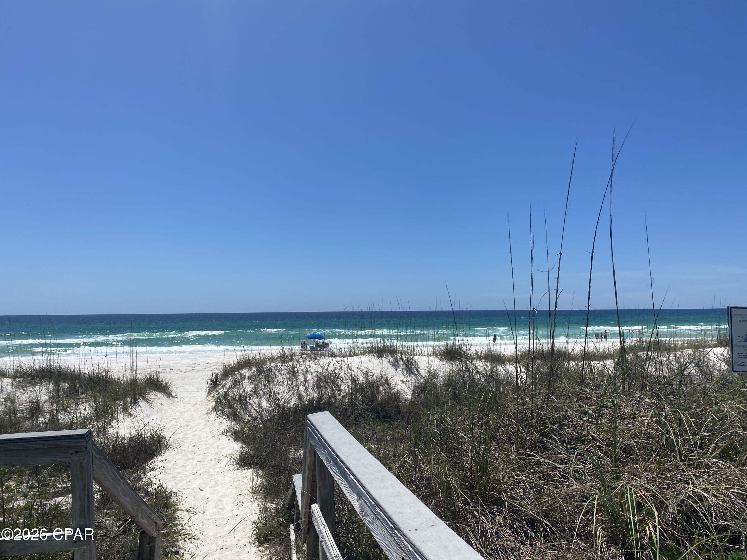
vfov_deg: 53.1
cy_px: 280
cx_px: 374
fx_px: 561
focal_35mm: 26
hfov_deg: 67.3
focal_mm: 4.25
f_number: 1.8
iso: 32
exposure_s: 1/5495
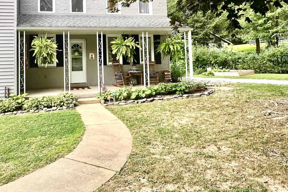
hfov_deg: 68.4
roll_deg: -1.4
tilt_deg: +4.1
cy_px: 43
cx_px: 84
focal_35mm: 25
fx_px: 200
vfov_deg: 48.8
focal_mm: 2.22
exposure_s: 1/99
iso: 64
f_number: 2.2
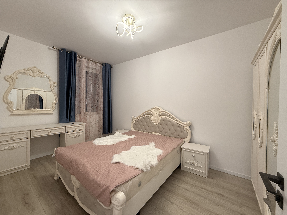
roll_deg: -1.1
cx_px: 144
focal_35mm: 14
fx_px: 116
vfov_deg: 85.7
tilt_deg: -1.4
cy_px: 108
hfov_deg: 102.1
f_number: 2.2
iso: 160
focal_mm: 2.22
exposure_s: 1/100
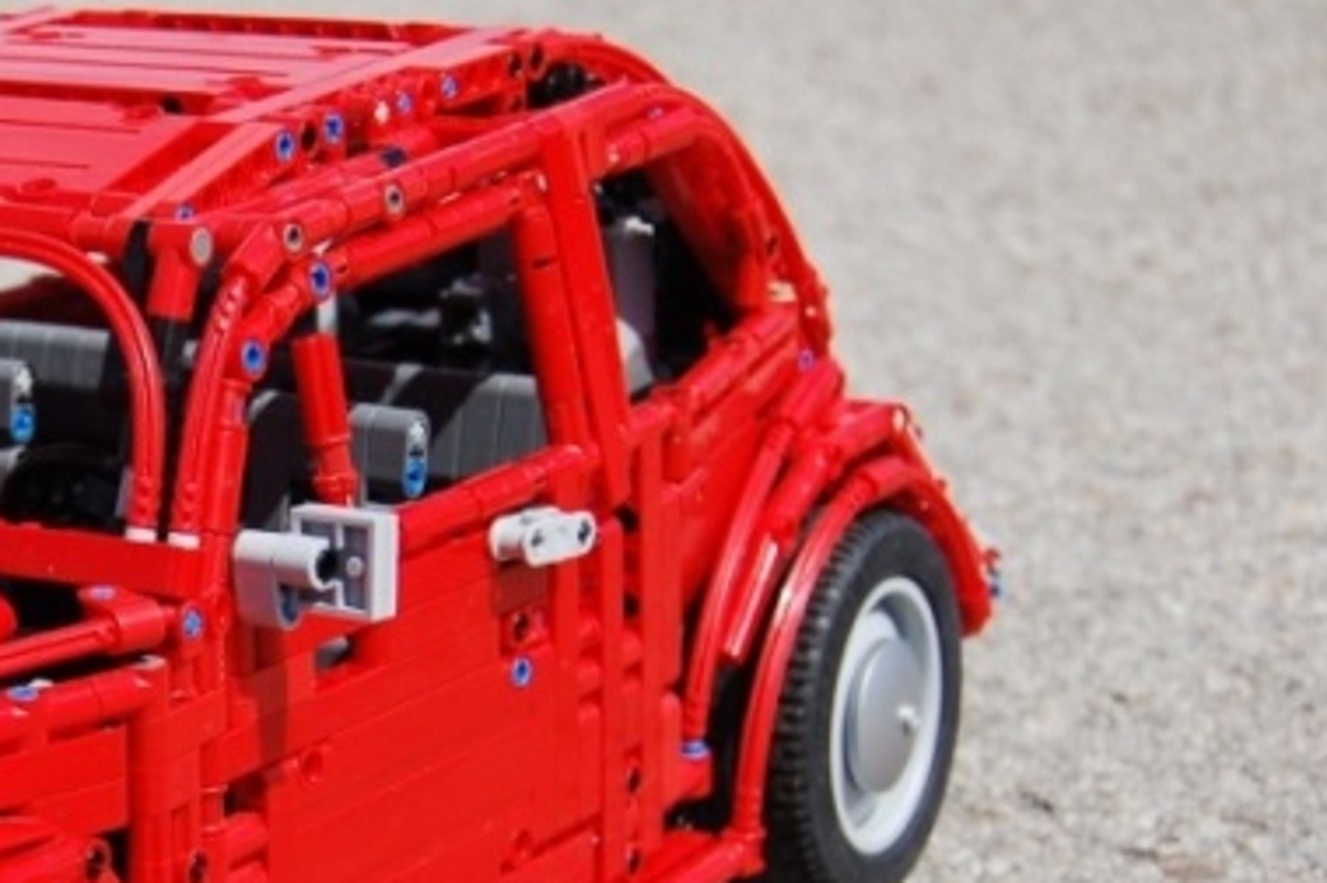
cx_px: -60
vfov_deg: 12.7
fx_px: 3941
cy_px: 710
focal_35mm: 107
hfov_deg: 18.5
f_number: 4.2
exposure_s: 1/1600
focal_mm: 30
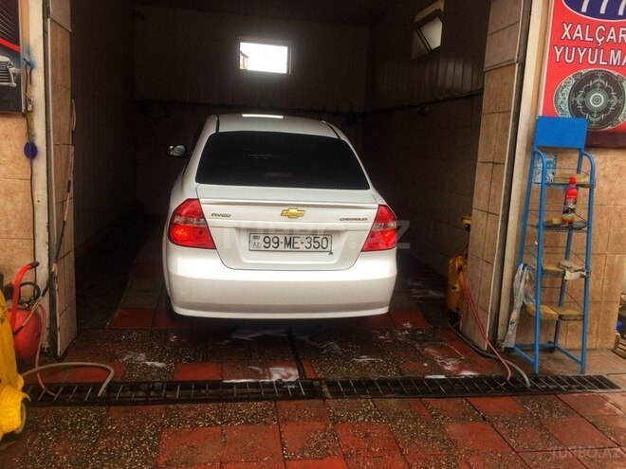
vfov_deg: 48.2
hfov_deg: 61.7
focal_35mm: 29
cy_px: 234
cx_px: 313
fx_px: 524
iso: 32
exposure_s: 1/111
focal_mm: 4.15
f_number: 2.2
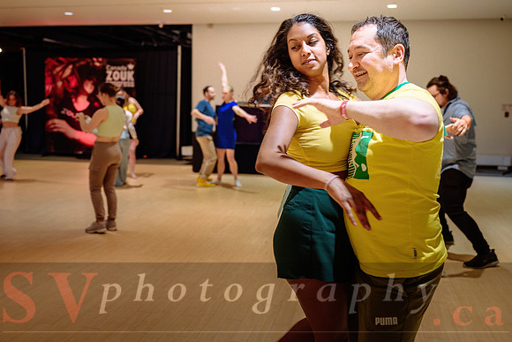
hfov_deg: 51.0
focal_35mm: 38
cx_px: 261
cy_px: 146
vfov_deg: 35.2
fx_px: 537
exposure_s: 1/125
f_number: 2.8
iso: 1600
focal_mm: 33
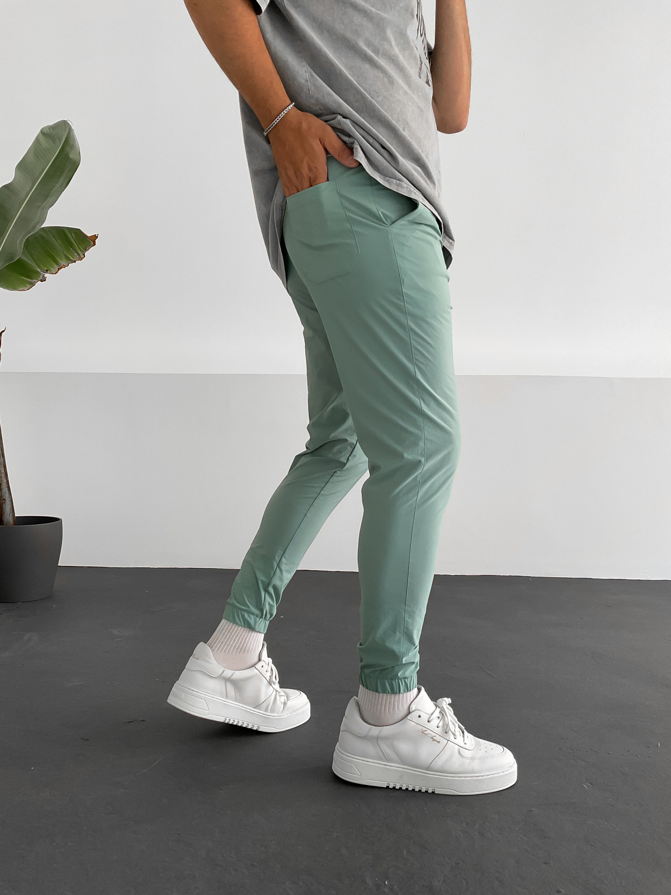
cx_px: 336
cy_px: 448
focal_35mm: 29
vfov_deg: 61.7
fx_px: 750
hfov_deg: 48.2
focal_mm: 3
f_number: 1.8
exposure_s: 1/120
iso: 50
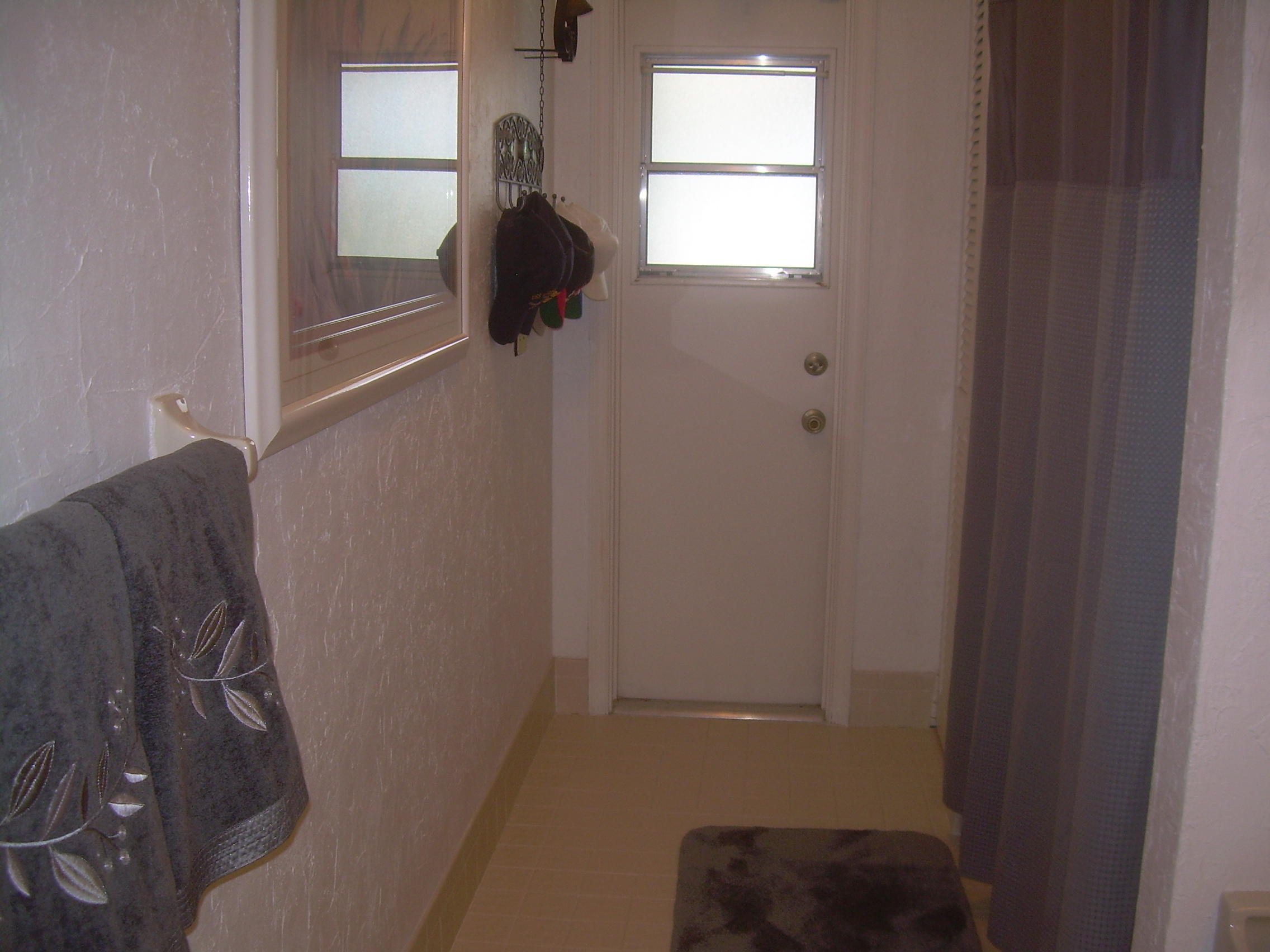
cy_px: 476
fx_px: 1394
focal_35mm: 38
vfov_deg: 37.7
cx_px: 635
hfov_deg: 49.0
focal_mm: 6.3
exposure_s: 1/60
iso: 50
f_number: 2.8
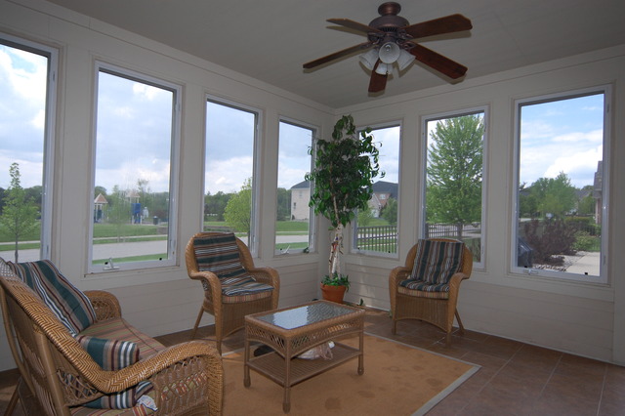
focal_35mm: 20
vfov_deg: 63.2
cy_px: 208
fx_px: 338
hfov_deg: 85.5
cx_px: 312
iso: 400
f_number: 8
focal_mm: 13
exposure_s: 1/250
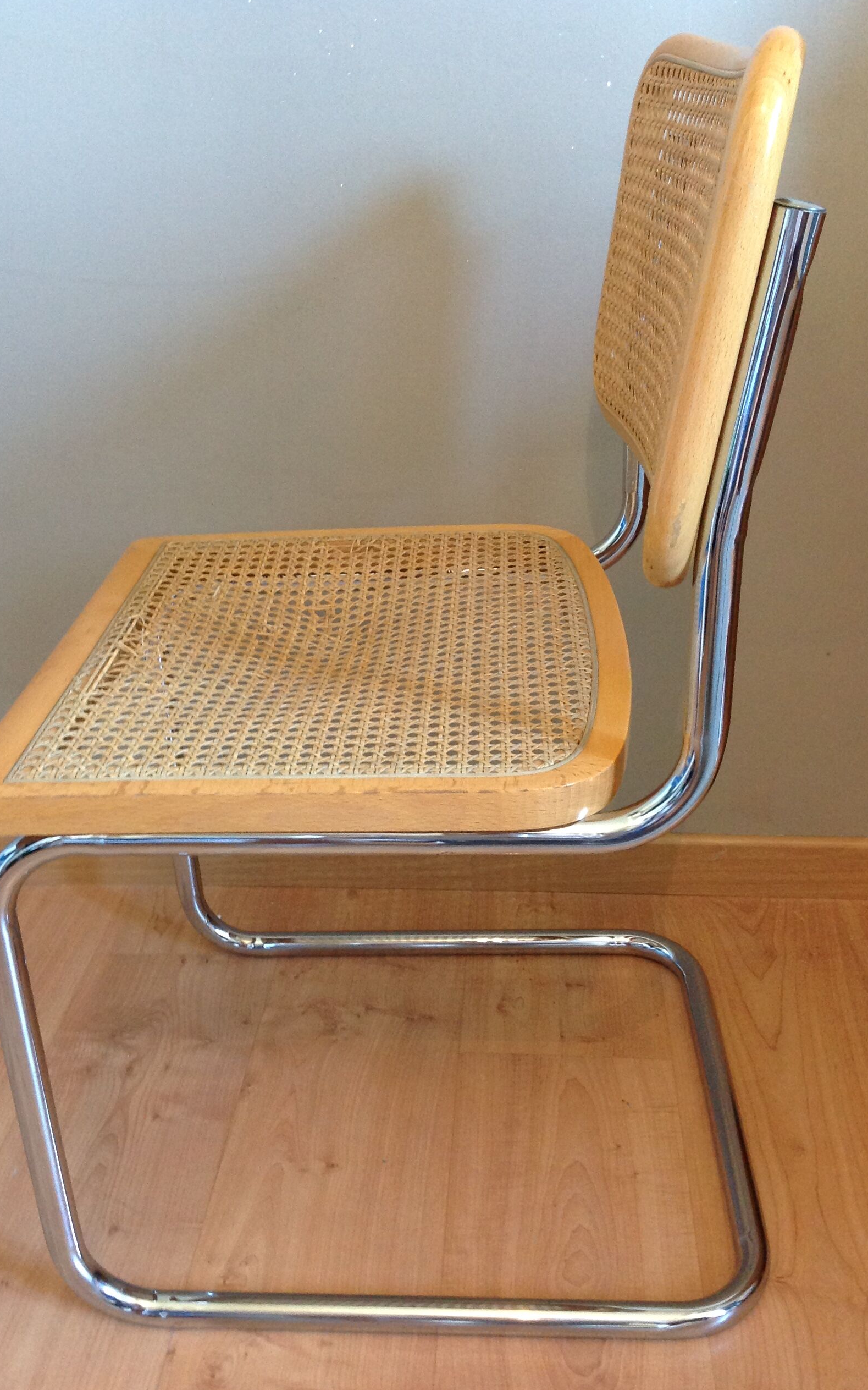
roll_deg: +3.5
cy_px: 699
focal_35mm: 38
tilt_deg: -26.3
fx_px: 1439
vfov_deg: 51.5
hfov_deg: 33.6
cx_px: 403
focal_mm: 4.28
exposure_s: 1/15
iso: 160
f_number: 2.4
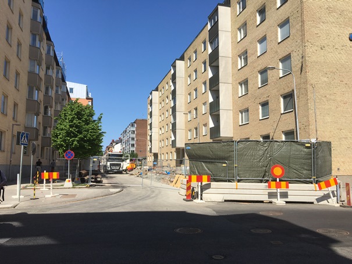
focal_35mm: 29
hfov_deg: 61.6
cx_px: 176
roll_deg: -0.9
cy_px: 132
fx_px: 295
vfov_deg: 48.2
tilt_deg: +7.0
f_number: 2.2
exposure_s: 1/2198
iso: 25
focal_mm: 4.15
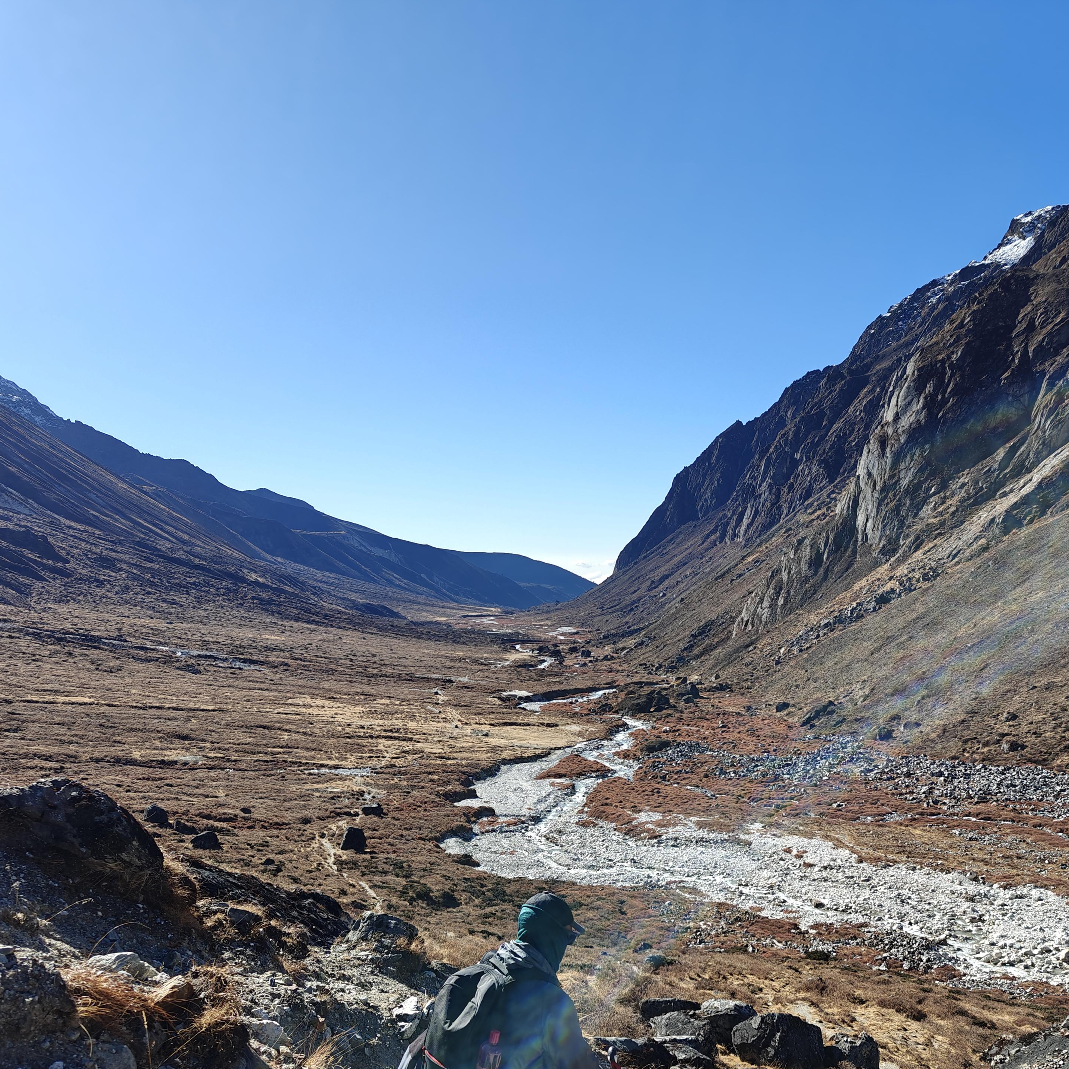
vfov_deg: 54.2
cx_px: 535
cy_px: 736
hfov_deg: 55.6
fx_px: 1013
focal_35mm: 29
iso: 50
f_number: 1.7
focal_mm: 6.06
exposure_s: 1/882
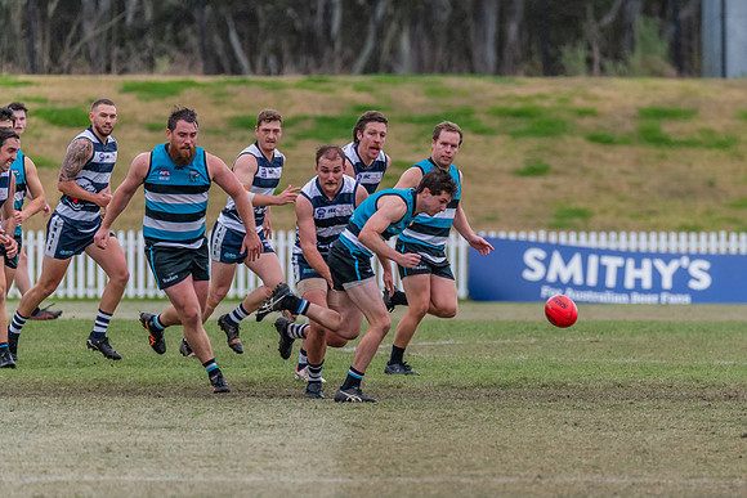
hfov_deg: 4.0
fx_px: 10807
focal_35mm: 521
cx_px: 461
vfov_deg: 2.6
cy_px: 284
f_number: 6
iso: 1400
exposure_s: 1/1600
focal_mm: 420
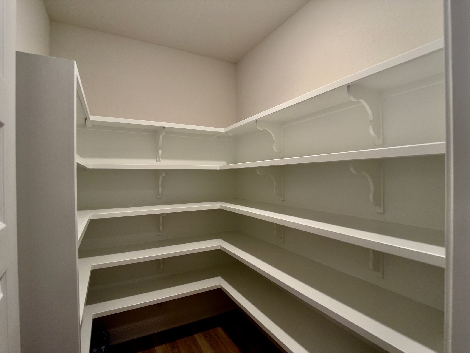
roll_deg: +0.5
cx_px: 235
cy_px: 176
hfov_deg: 71.6
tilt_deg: +0.3
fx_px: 326
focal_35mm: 24
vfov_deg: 56.8
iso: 50
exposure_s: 1/60
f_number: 1.78
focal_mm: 6.76
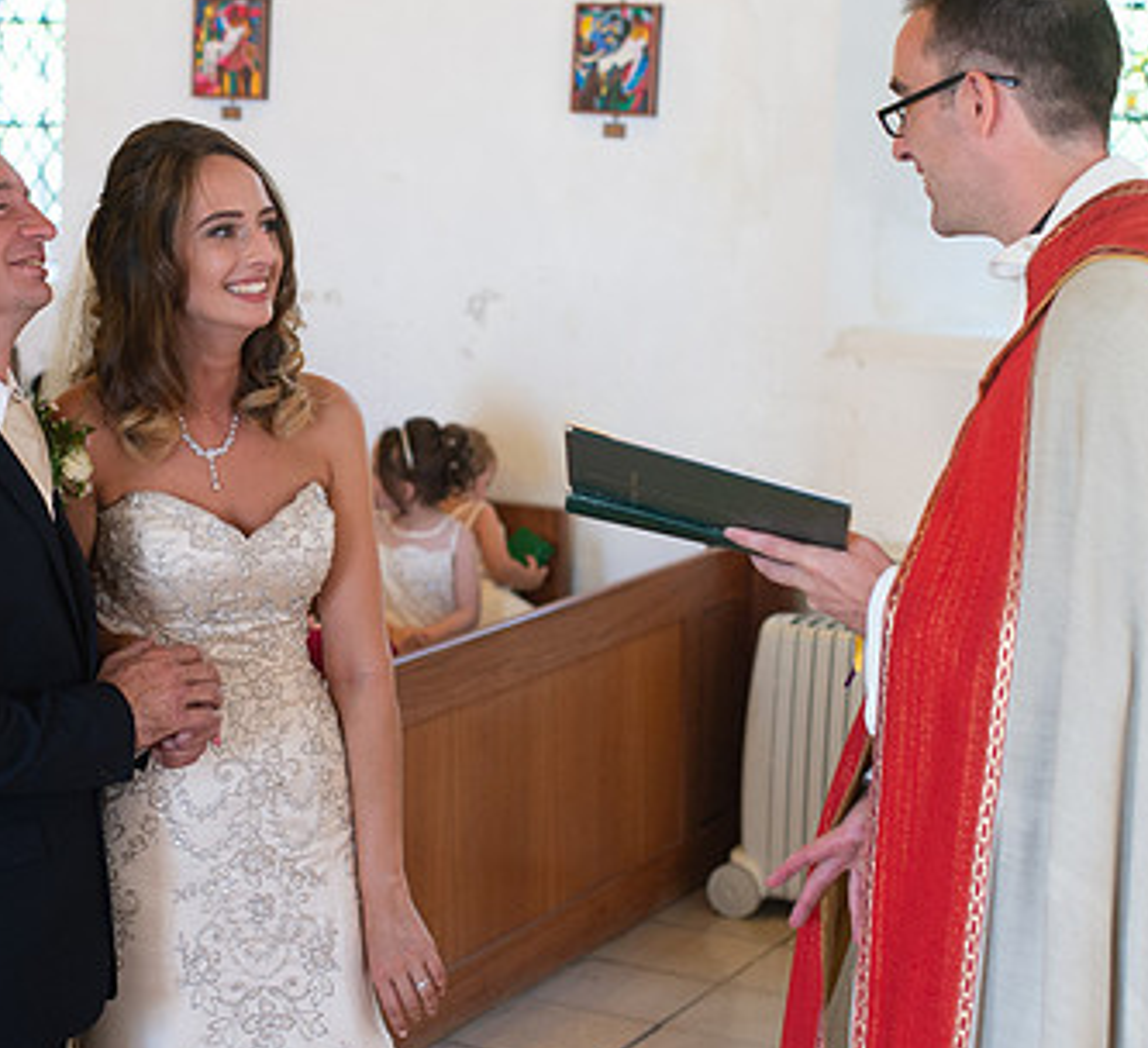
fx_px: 2982
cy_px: 411
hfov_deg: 21.6
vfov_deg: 19.9
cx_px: 258
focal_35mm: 83
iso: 640
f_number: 2.5
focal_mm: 35
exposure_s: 1/100
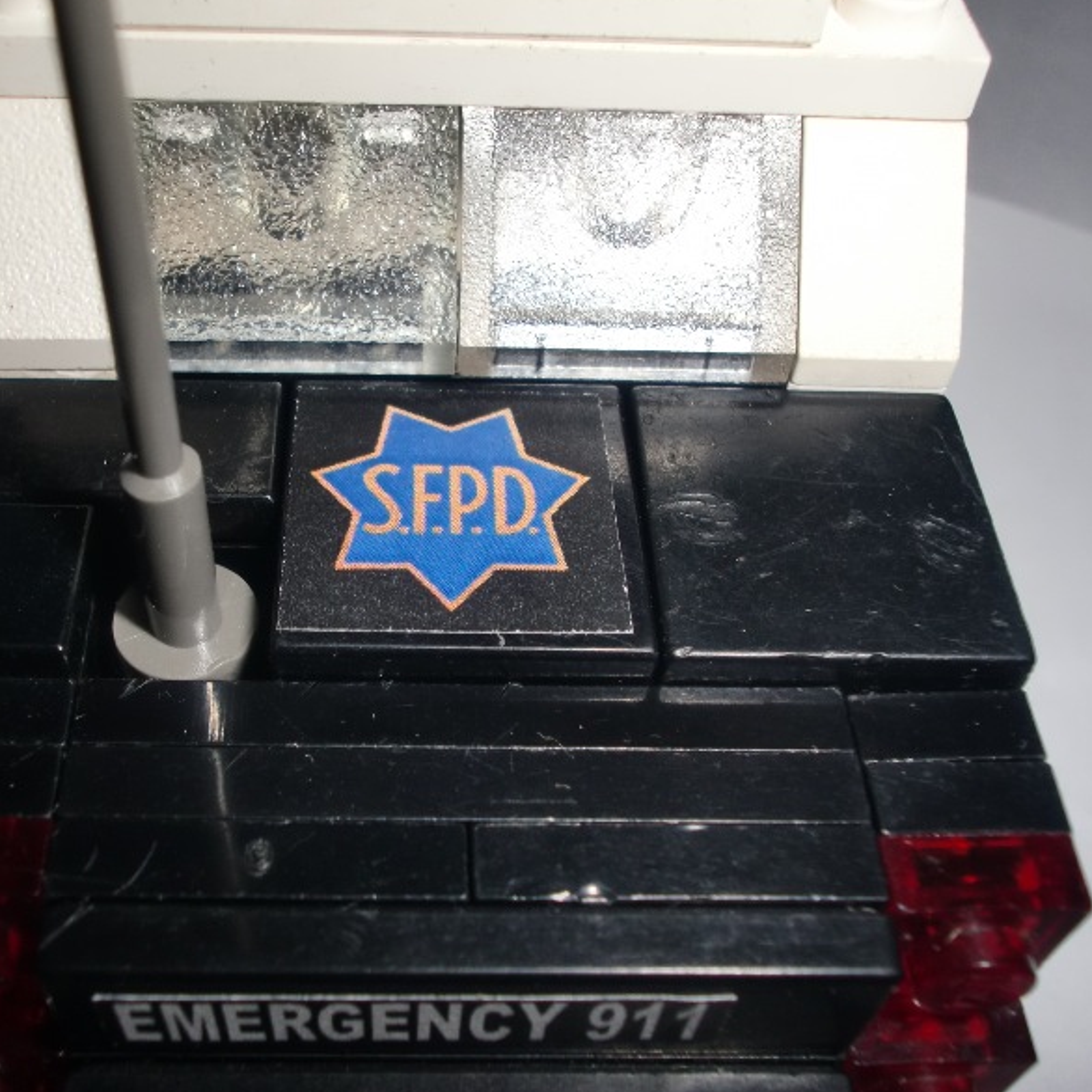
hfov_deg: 40.7
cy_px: 546
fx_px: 1463
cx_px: 416
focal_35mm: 41
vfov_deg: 40.9
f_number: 8.4
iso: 64
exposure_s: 1/60
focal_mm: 5.58
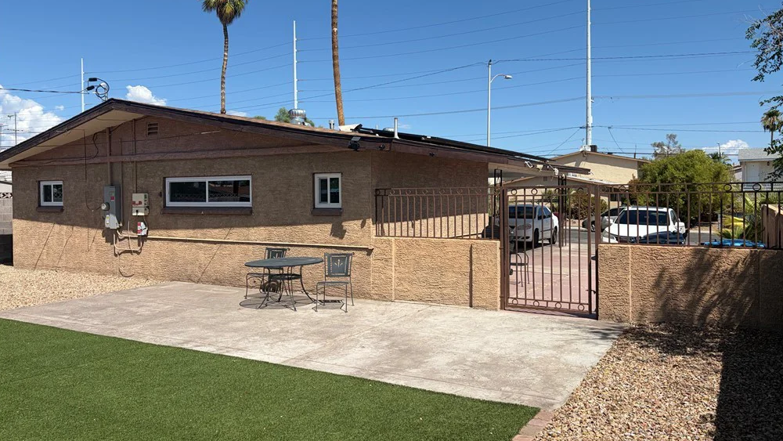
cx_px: 395
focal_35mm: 29
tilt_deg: -0.9
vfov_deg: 40.2
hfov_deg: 66.1
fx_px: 602
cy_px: 203
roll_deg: +0.6
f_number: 1.6
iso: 64
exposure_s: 1/6329
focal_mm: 5.96
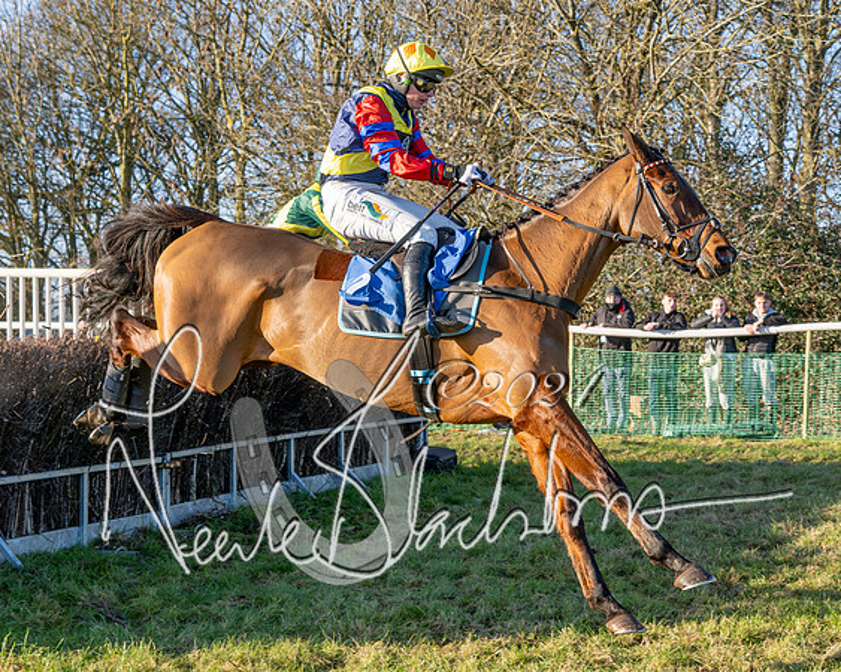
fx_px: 1729
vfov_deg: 22.0
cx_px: 506
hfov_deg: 27.3
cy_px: 314
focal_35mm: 69
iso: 400
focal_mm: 36
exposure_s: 1/1600
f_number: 4
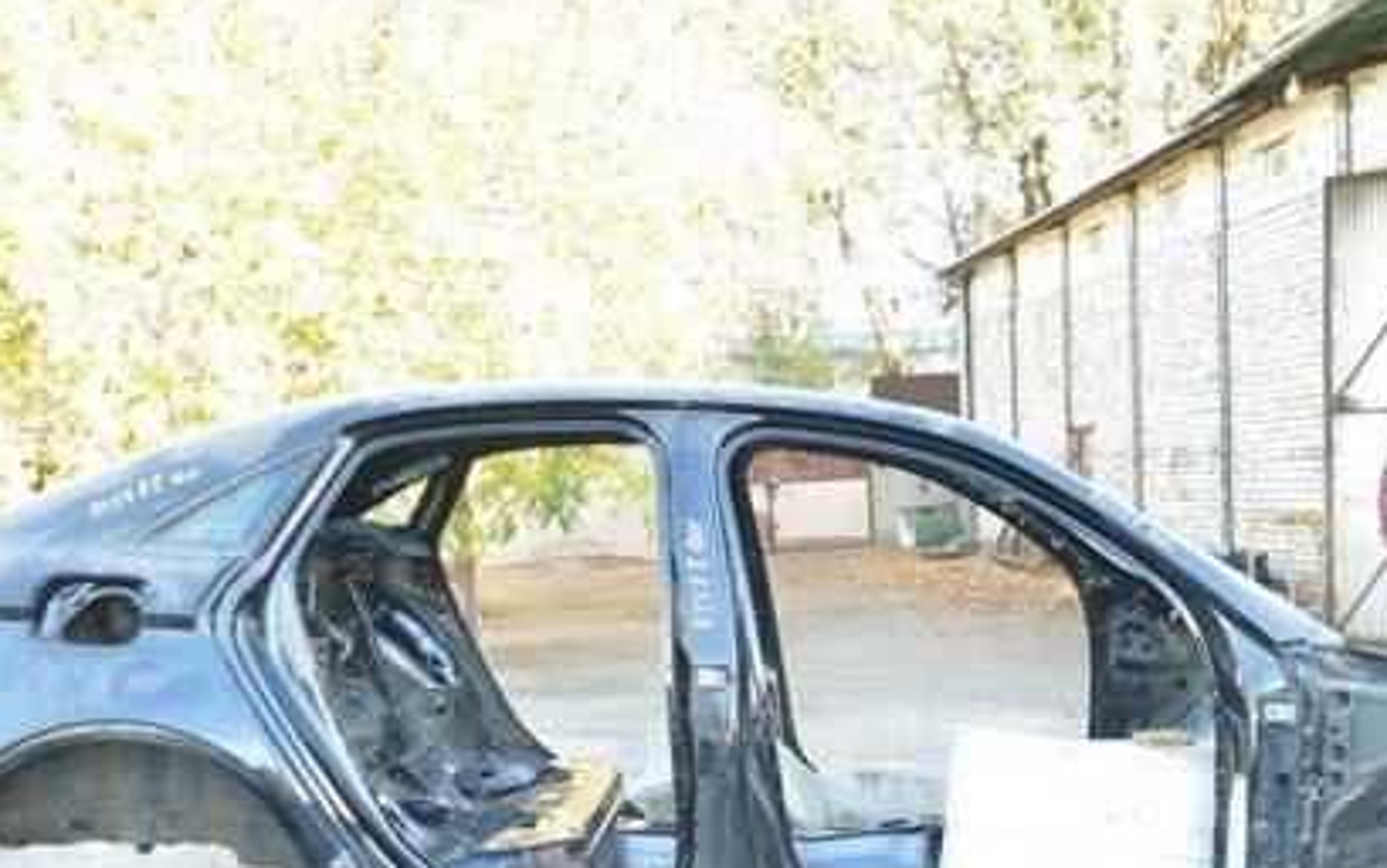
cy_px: 598
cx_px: 753
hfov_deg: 46.1
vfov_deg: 29.6
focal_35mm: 43
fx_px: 1626
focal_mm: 18
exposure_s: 1/100
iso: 400
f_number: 3.5
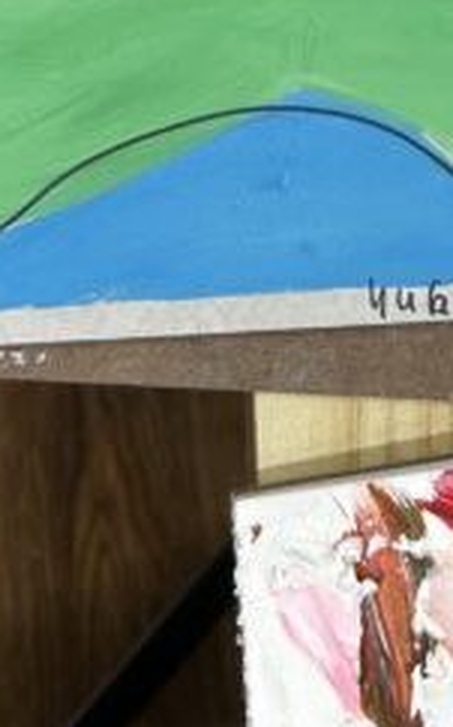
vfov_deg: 15.6
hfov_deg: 11.1
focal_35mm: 114
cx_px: 618
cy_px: -601
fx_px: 2255
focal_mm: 5.7
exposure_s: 1/112
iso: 32
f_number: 1.5
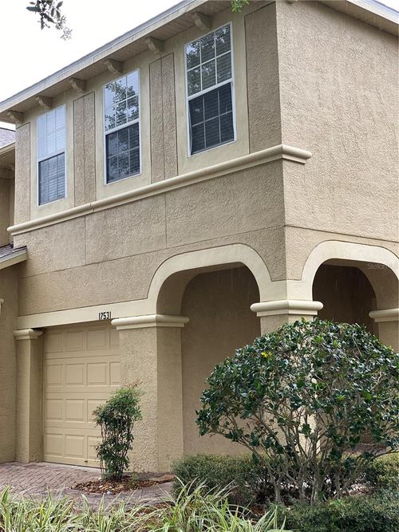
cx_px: 200
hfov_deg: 28.0
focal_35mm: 52
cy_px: 266
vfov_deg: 36.8
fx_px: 799
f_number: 2
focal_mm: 6
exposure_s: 1/122
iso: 50
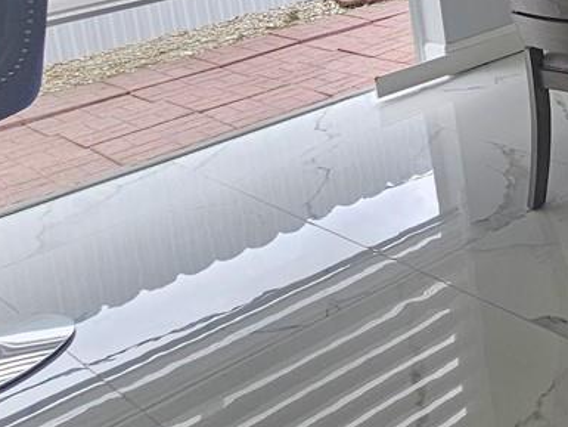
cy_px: -164
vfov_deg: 23.2
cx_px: 999
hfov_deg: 22.5
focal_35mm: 54
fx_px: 886
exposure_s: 1/136
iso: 50
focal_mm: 2.2
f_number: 2.2
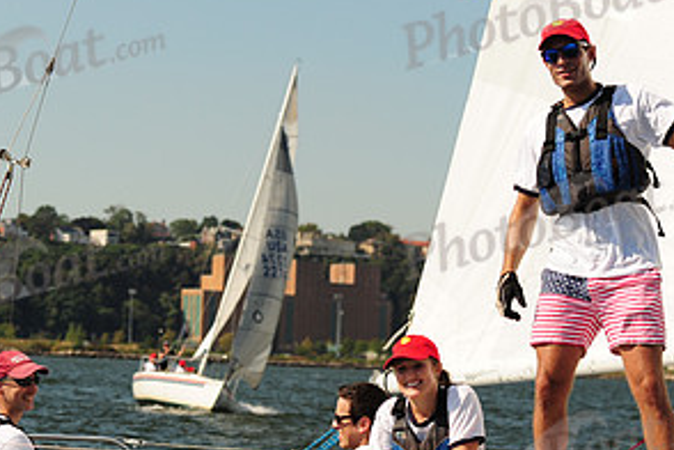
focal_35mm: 138
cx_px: 284
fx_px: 2583
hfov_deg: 14.9
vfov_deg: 9.9
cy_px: 372
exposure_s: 1/1250
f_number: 4.5
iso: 320
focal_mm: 70
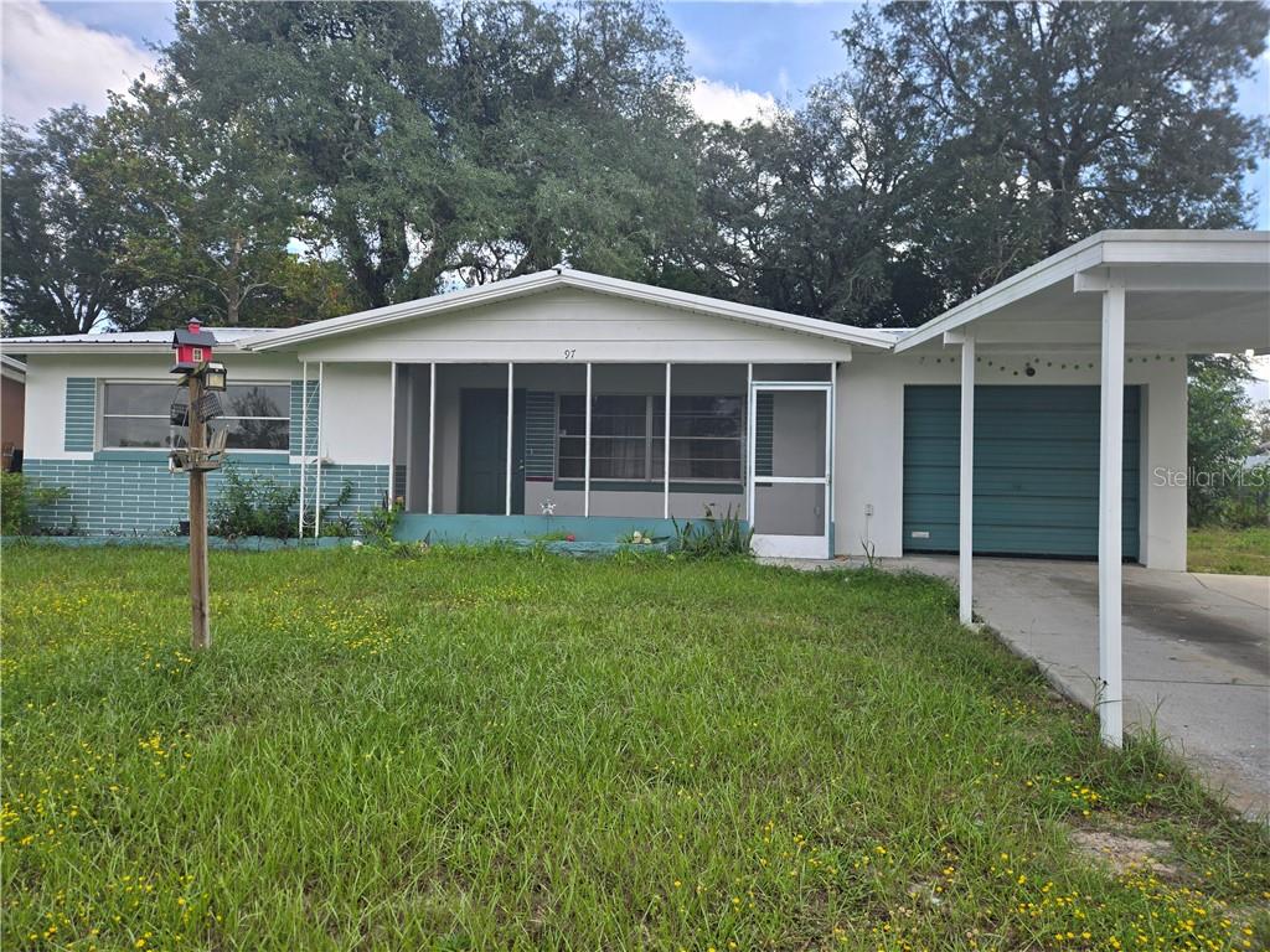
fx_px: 844
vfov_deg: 58.9
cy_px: 476
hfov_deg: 73.9
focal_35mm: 23
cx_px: 635
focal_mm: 5.4
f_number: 1.8
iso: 25
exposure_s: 1/937
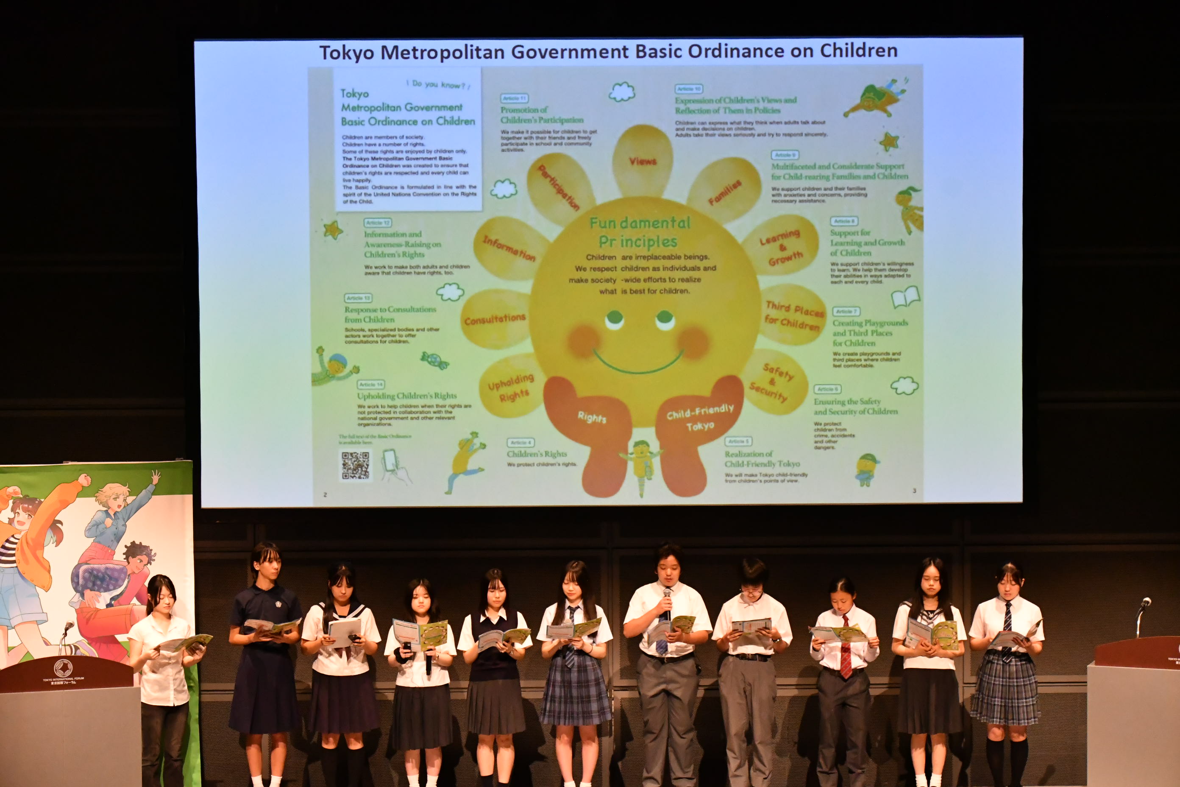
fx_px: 2458
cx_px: 590
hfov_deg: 27.0
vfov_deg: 18.2
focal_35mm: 75
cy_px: 394
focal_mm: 50
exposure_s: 1/200
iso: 5600
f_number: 7.1
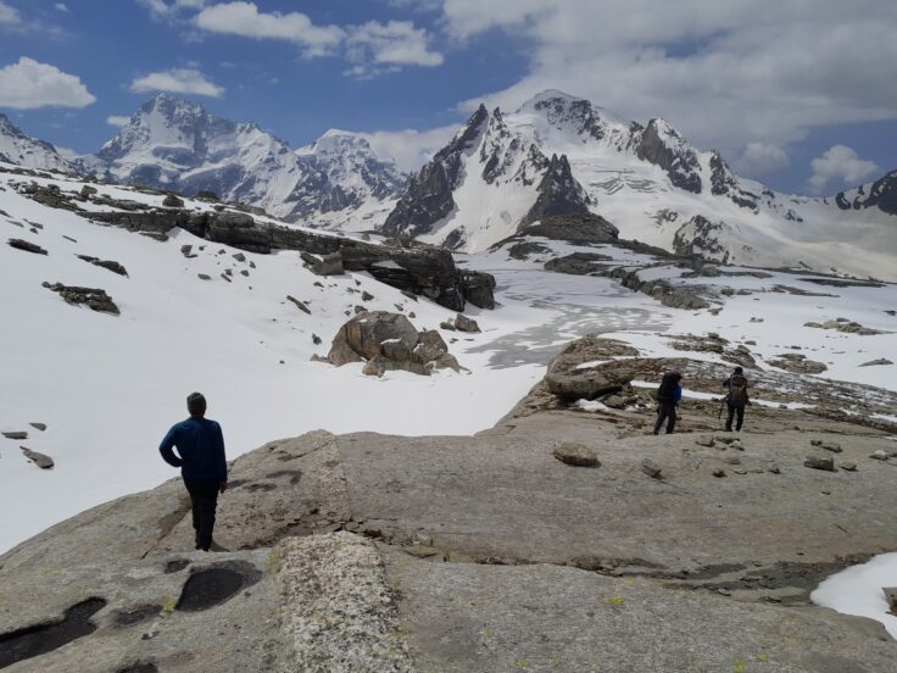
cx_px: 448
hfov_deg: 67.3
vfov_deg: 53.1
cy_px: 336
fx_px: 674
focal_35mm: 26
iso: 40
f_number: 1.8
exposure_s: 1/7143
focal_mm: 4
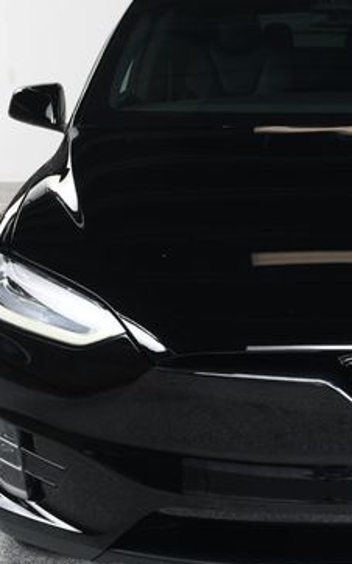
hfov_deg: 17.8
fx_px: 1106
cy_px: 254
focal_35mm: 72
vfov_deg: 28.6
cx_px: 322
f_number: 9
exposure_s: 1/160
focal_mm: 27
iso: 100
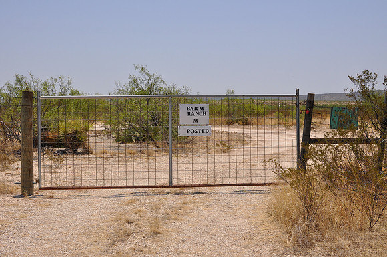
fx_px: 564
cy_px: 128
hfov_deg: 37.9
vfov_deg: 25.7
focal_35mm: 52
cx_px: 194
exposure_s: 1/250
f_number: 8
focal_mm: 35
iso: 200
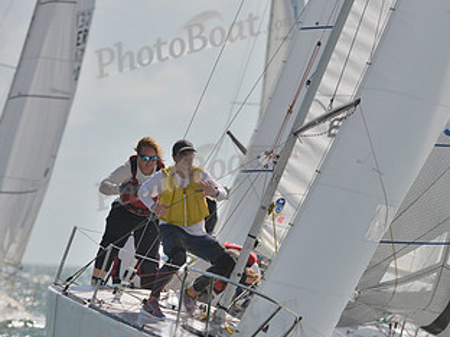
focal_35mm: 607
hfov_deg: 3.3
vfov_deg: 2.5
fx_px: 7891
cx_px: 374
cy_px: 228
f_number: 6.3
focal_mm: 340
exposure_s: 1/2500
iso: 280
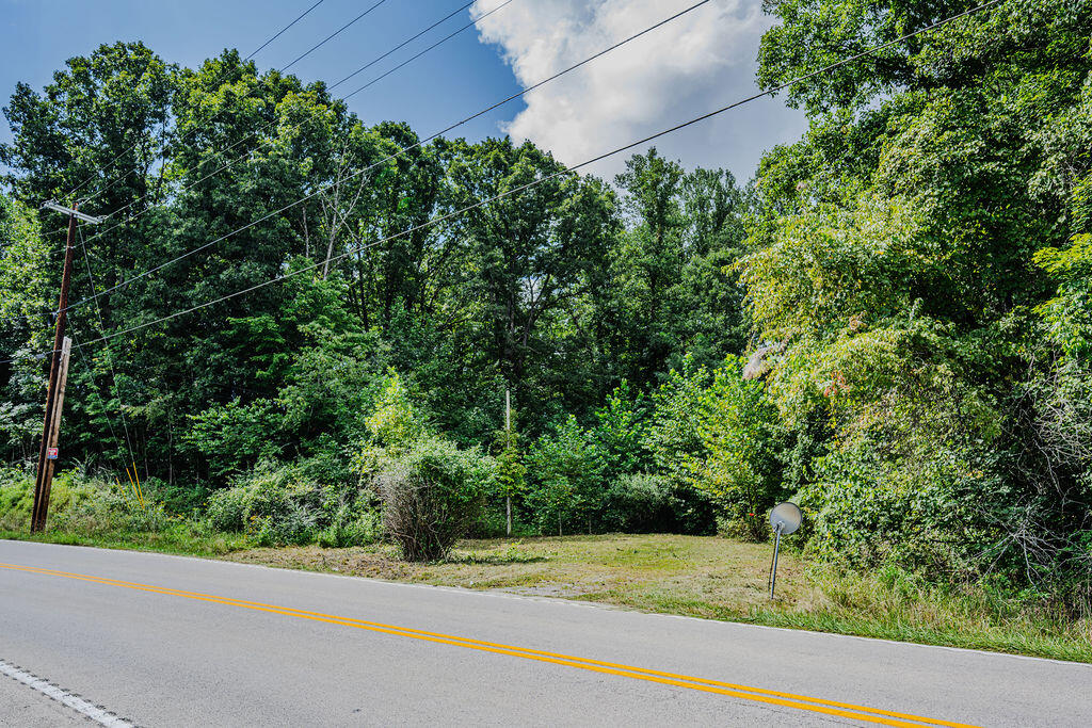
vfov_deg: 52.9
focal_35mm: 24
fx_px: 731
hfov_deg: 73.5
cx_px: 533
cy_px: 395
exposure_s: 1/3200
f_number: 4
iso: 500
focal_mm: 22
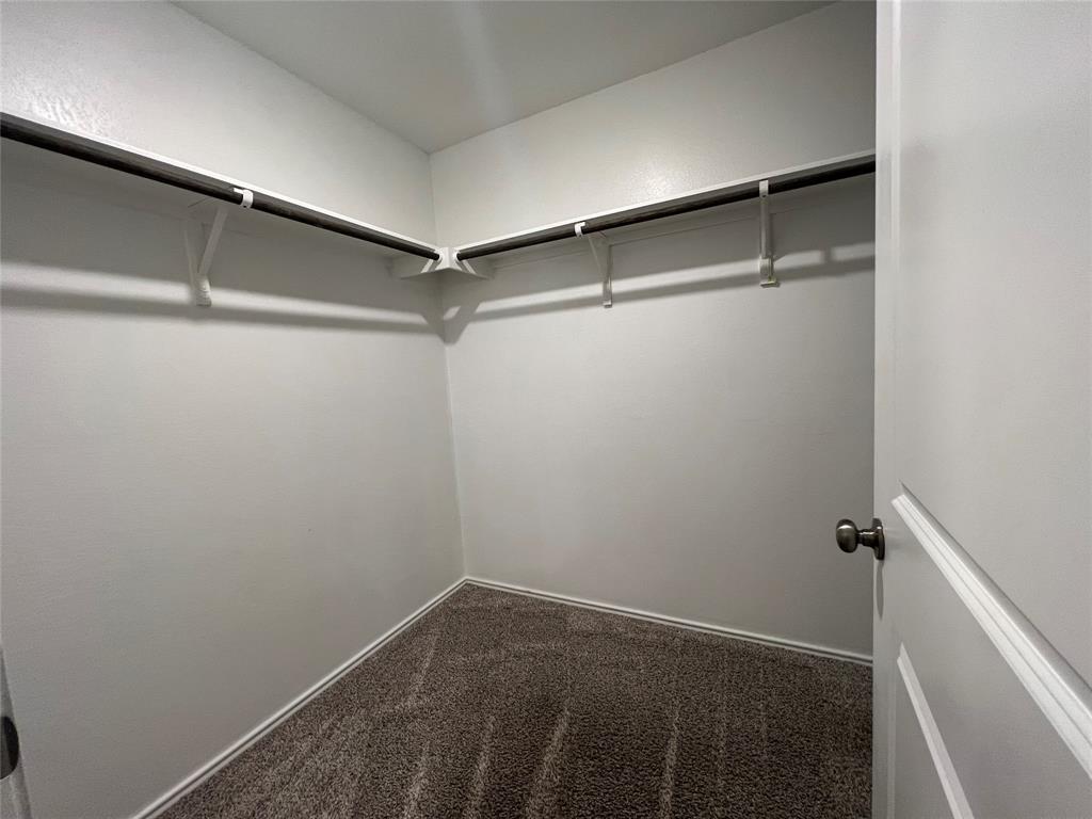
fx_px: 410
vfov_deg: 89.9
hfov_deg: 106.2
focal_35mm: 13
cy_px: 410
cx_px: 546
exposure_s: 1/60
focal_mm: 1.57
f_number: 1.8
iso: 125
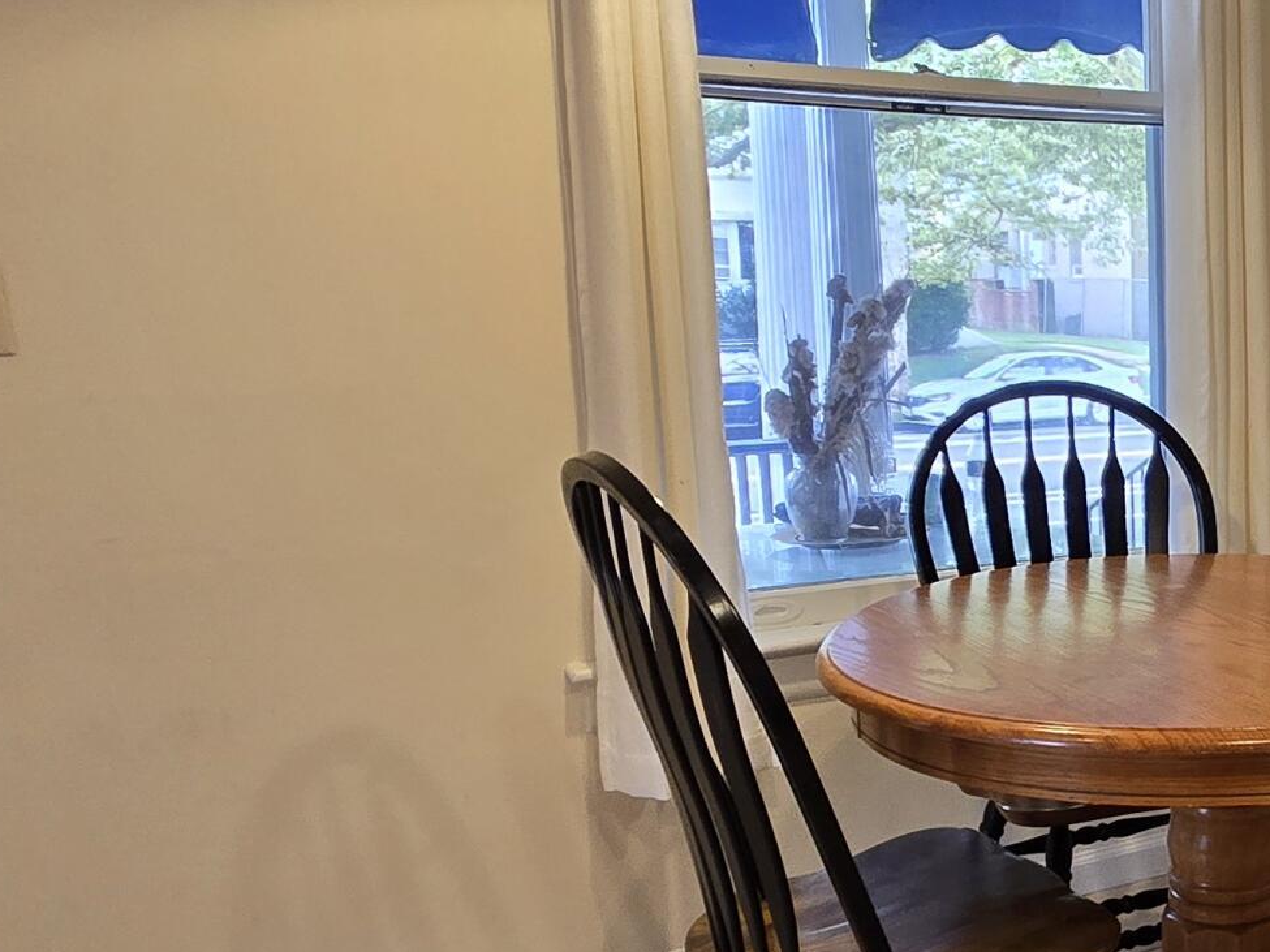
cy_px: 547
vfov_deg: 35.9
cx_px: 1352
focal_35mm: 40
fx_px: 1467
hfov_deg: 39.5
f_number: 2.2
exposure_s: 1/60
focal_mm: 2.2
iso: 200
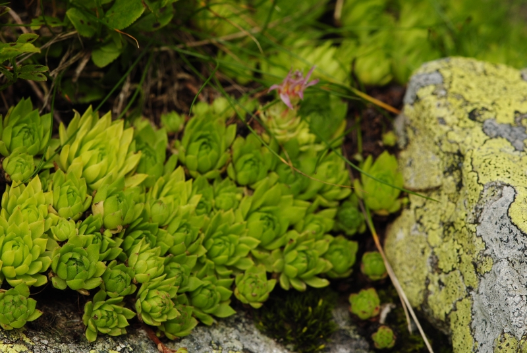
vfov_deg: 10.8
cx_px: 264
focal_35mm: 128
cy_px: 176
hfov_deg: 16.0
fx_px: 1869
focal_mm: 85
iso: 200
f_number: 9
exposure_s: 1/200
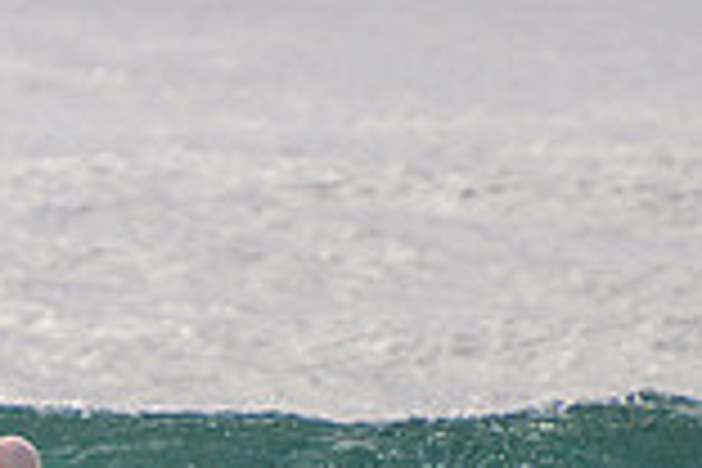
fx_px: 39855
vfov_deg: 0.7
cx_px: -607
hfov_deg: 1.0
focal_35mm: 2044
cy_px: 670
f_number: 5.6
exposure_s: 1/2000
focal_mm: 400
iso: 280
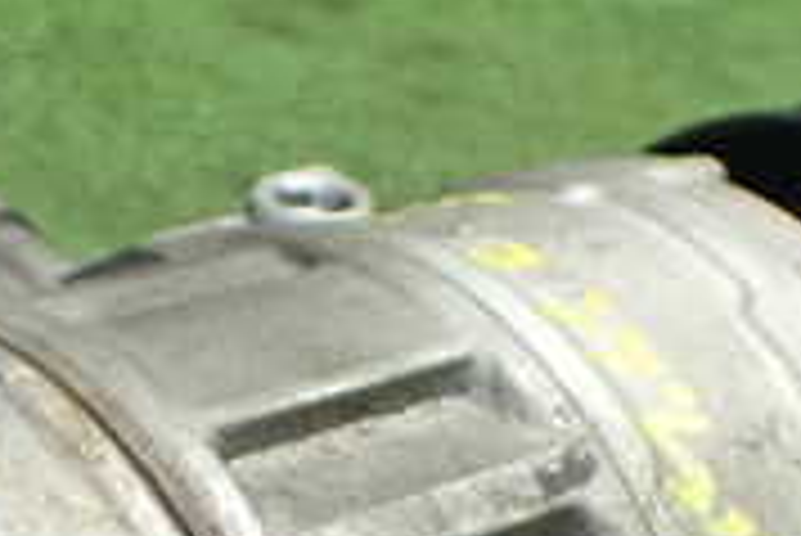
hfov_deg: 19.4
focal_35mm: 105
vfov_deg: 12.6
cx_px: 351
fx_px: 2338
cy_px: 716
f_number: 2.3
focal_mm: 5.4
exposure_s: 1/100
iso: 800
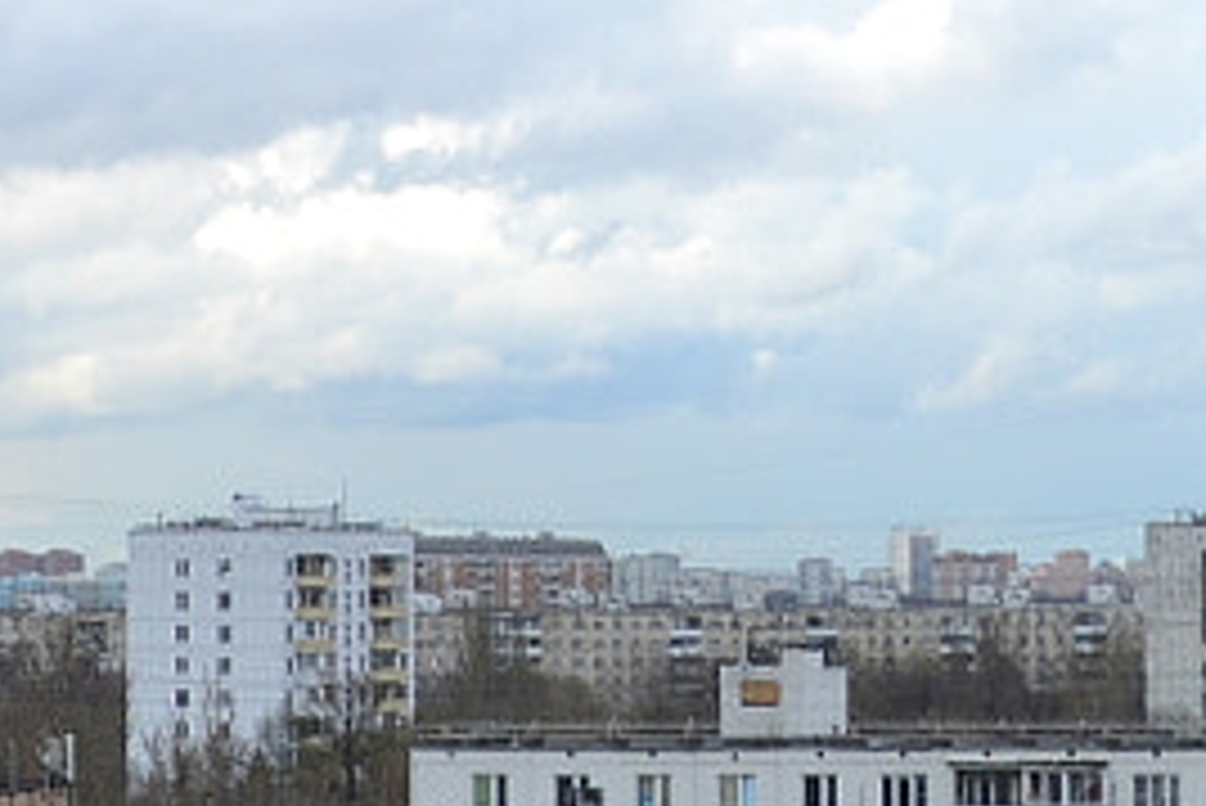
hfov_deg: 11.4
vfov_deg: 7.7
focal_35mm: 179
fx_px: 5999
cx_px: 1107
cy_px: 234
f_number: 7.1
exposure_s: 1/200
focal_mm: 20
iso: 100
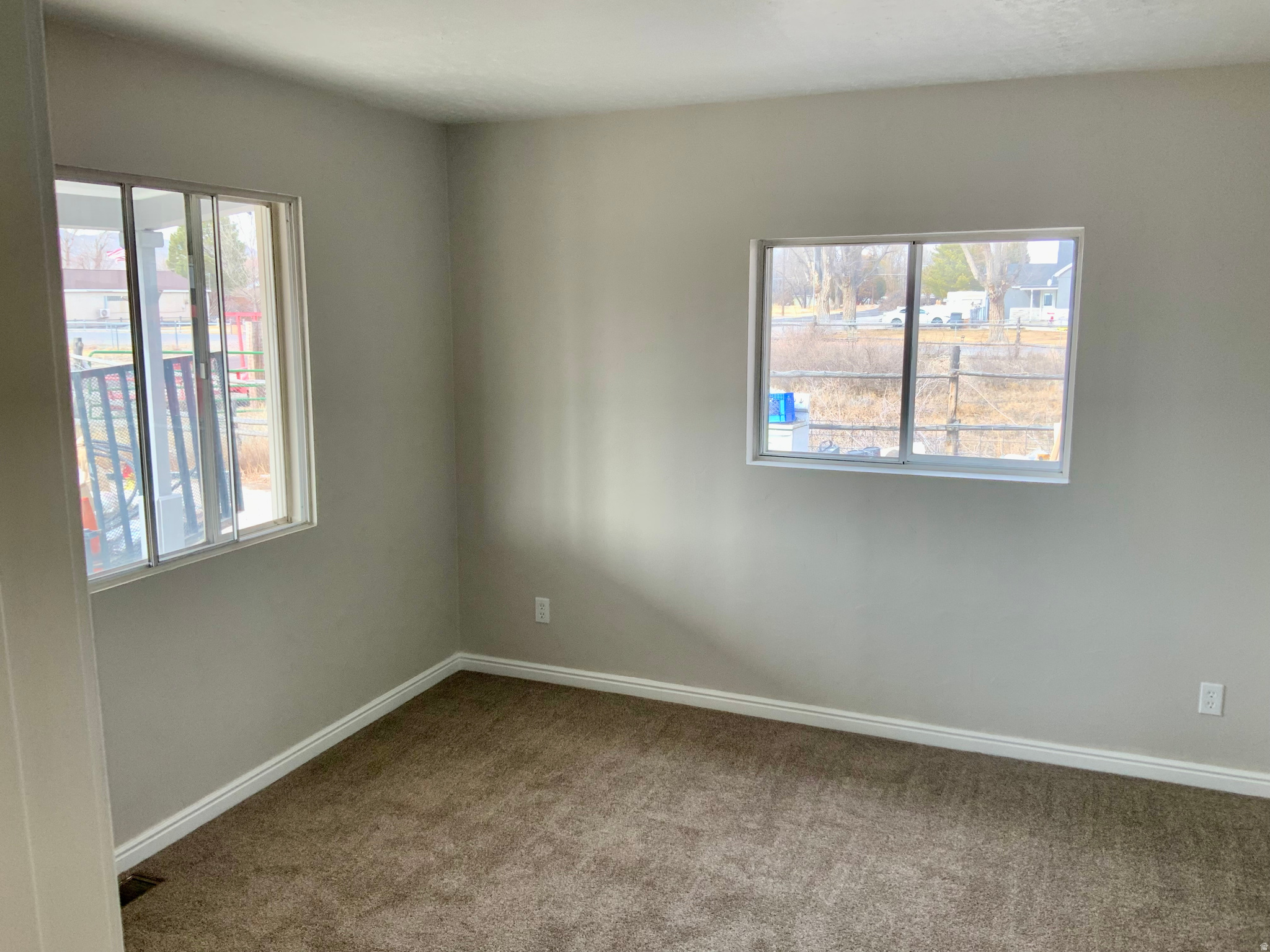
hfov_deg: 61.7
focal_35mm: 29
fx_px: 1064
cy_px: 476
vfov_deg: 48.2
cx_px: 635
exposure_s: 1/120
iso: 32
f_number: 1.8
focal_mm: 3
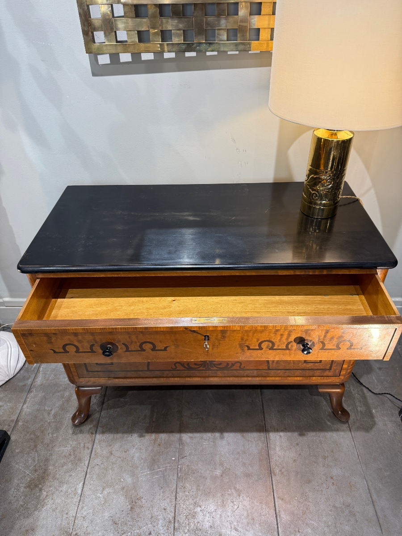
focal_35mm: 24
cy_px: 268
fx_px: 372
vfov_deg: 71.6
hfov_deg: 56.8
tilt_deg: -38.3
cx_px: 201
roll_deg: +1.6
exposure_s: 1/100
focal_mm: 6.76
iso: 125
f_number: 1.78
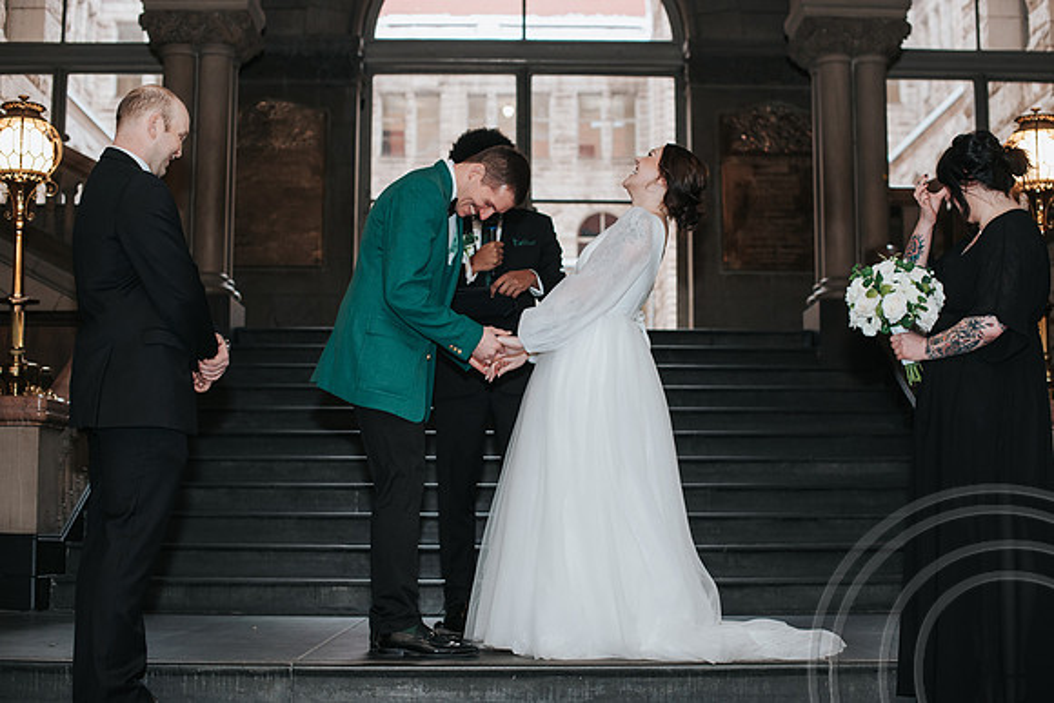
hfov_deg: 37.8
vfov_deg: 25.8
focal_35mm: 52
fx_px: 1537
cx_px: 549
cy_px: 352
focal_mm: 50
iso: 800
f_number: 3.2
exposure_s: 1/200
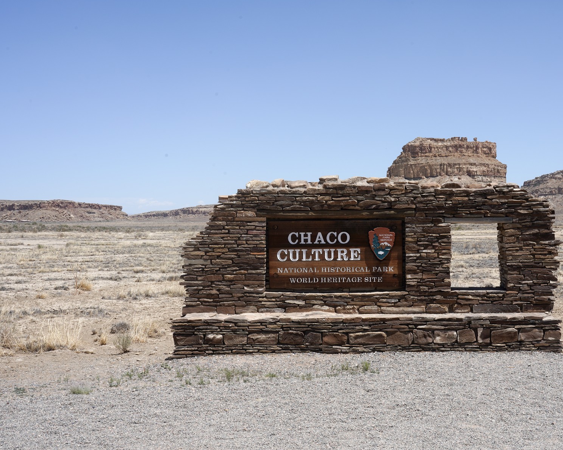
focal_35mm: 48
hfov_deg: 38.5
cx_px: 360
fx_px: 800
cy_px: 248
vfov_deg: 31.4
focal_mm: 38
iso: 100
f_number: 20
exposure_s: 1/100
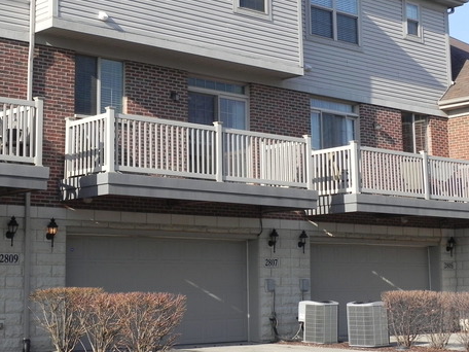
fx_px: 989
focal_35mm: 73
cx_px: 164
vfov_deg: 20.1
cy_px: 130
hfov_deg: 26.6
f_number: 4.5
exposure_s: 1/604
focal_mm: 9.2
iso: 160
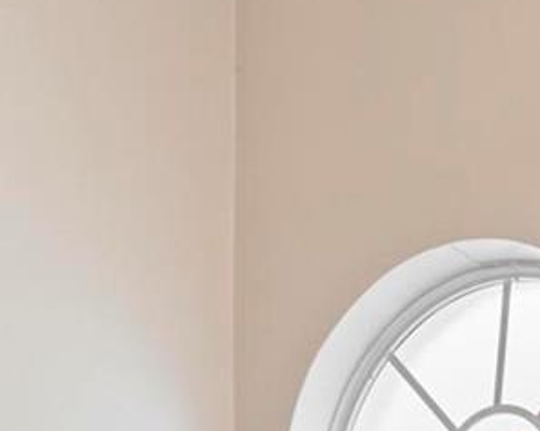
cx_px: 844
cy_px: 886
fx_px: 1293
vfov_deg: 15.0
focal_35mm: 81
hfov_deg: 19.9
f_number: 8
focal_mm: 16
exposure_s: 1/8
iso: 800
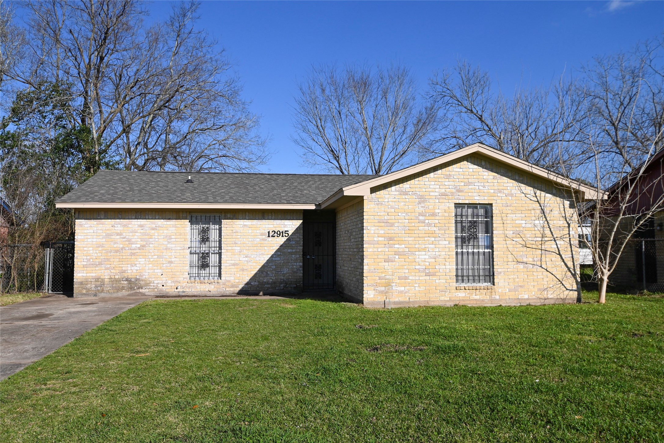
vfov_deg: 43.6
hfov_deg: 61.9
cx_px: 332
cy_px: 222
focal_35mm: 30
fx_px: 553
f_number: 8
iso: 100
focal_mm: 20
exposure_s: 1/500
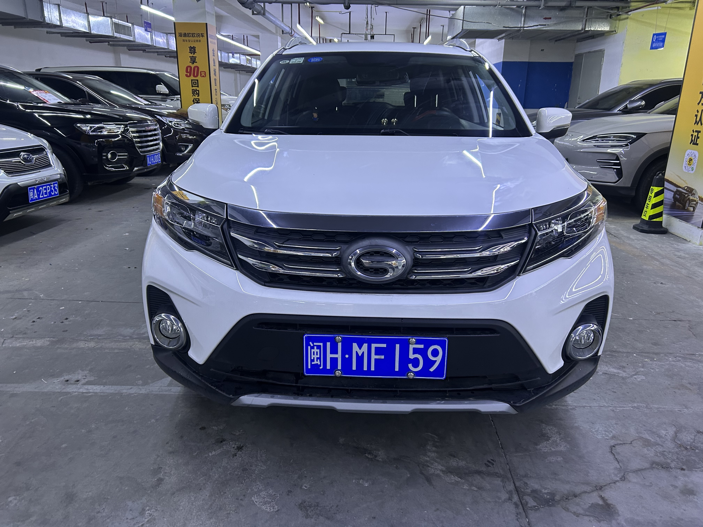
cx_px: 352
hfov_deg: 67.3
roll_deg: -0.8
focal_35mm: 26
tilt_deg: -17.1
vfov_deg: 53.1
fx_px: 528
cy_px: 264
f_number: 1.5
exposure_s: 1/50
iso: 160
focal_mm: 5.7
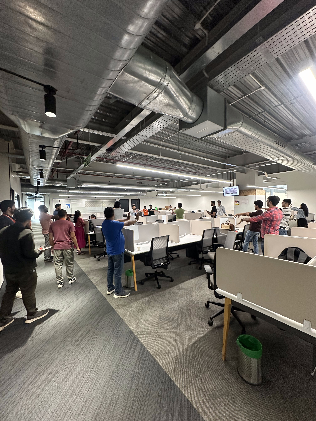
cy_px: 210
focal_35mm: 14
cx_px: 158
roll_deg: +0.6
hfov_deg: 85.7
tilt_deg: -2.0
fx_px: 170
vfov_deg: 102.1
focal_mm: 2.22
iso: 320
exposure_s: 1/50
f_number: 2.2
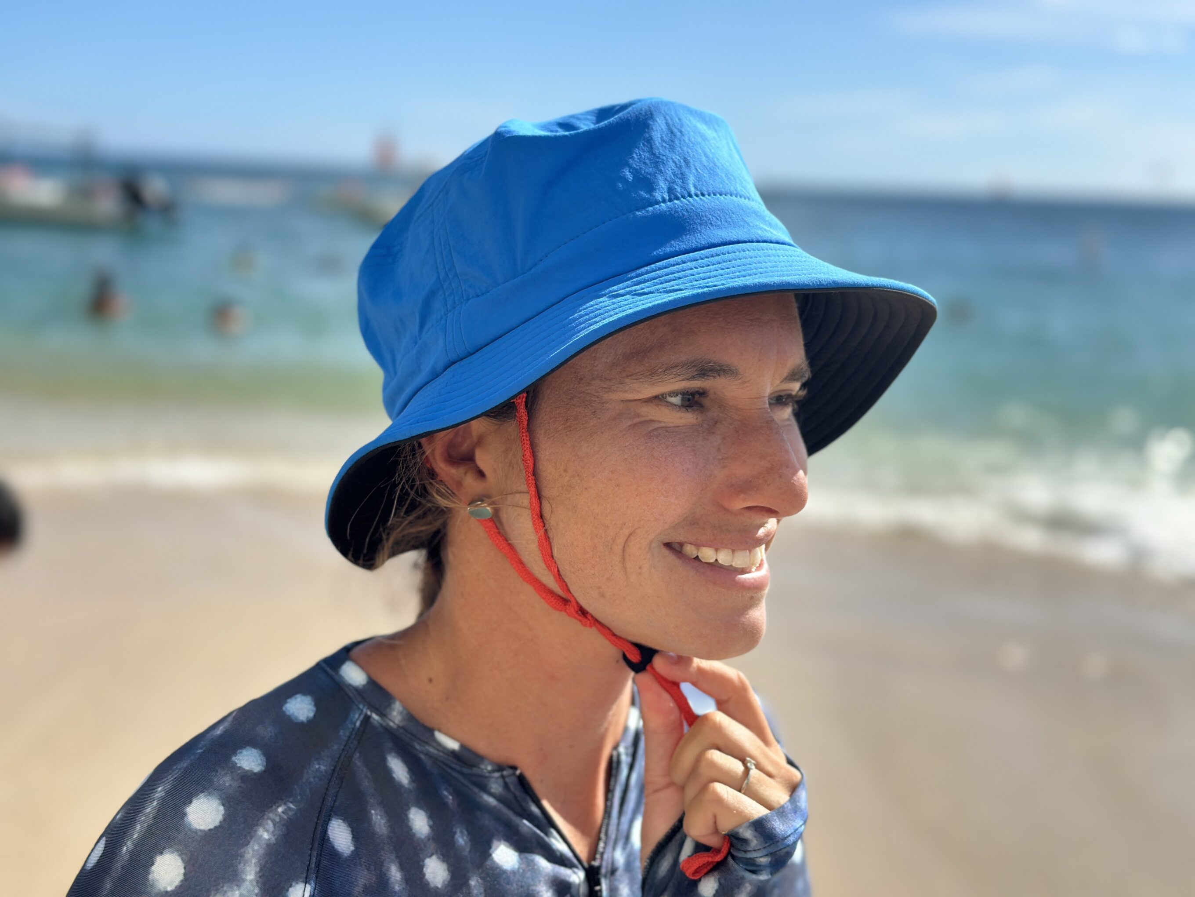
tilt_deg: -9.5
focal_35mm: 48
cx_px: 598
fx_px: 1657
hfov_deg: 39.7
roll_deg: -2.8
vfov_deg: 30.3
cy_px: 448
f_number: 1.78
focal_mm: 6.86
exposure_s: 1/5000
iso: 100
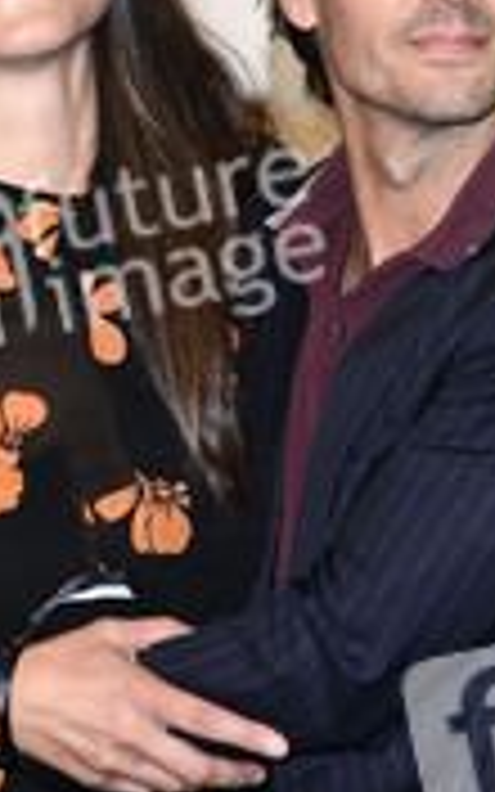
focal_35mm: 282
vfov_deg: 7.4
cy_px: 482
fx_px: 6087
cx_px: 225
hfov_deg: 4.7
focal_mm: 122
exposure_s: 1/250
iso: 640
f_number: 5.6
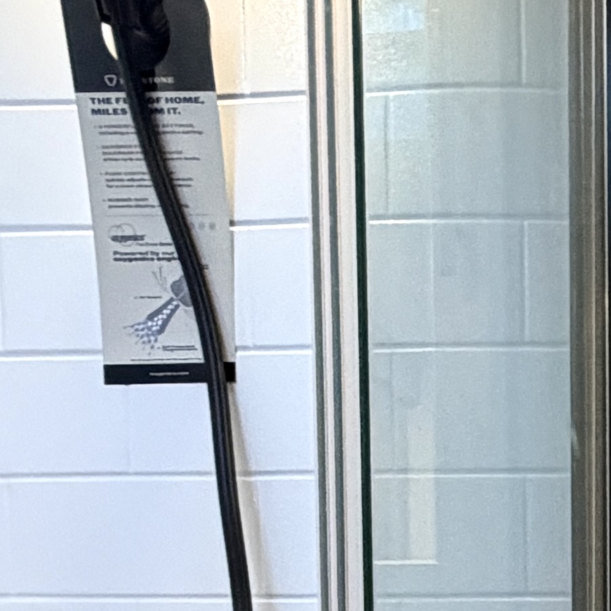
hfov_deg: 19.6
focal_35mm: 78
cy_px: 1055
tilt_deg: -6.9
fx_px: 1558
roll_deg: +1.7
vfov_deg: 18.2
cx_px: 892
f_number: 2.2
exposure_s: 1/87
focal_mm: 2.22
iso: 320
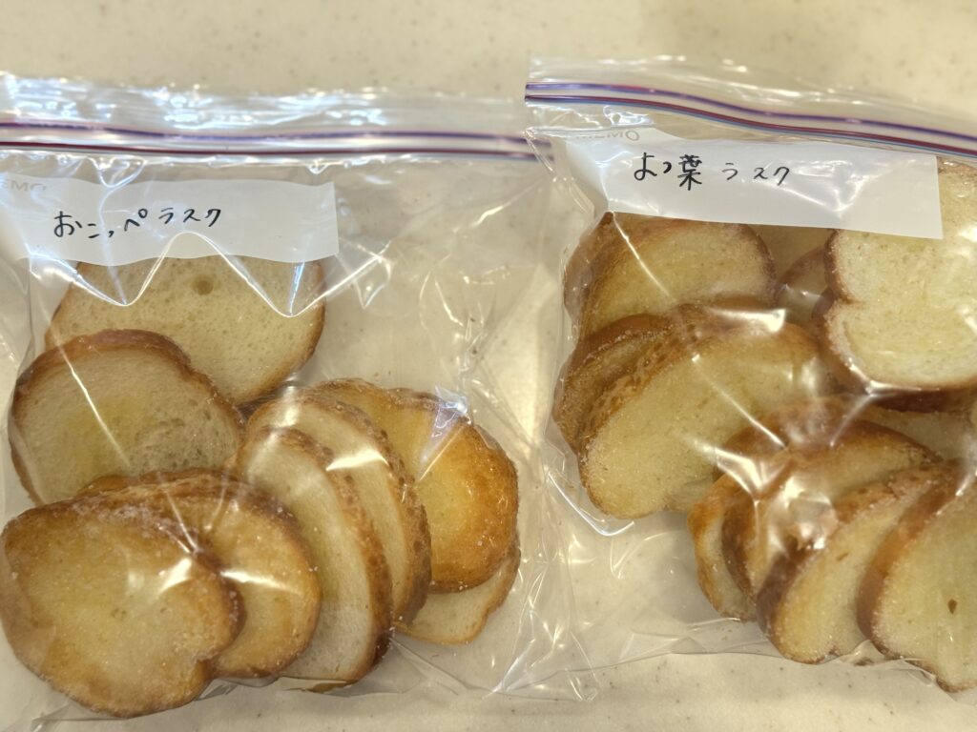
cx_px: 488
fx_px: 1355
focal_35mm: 48
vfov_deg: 30.3
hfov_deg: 39.7
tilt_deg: -75.9
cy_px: 366
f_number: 1.78
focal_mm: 6.76
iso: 100
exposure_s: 1/104
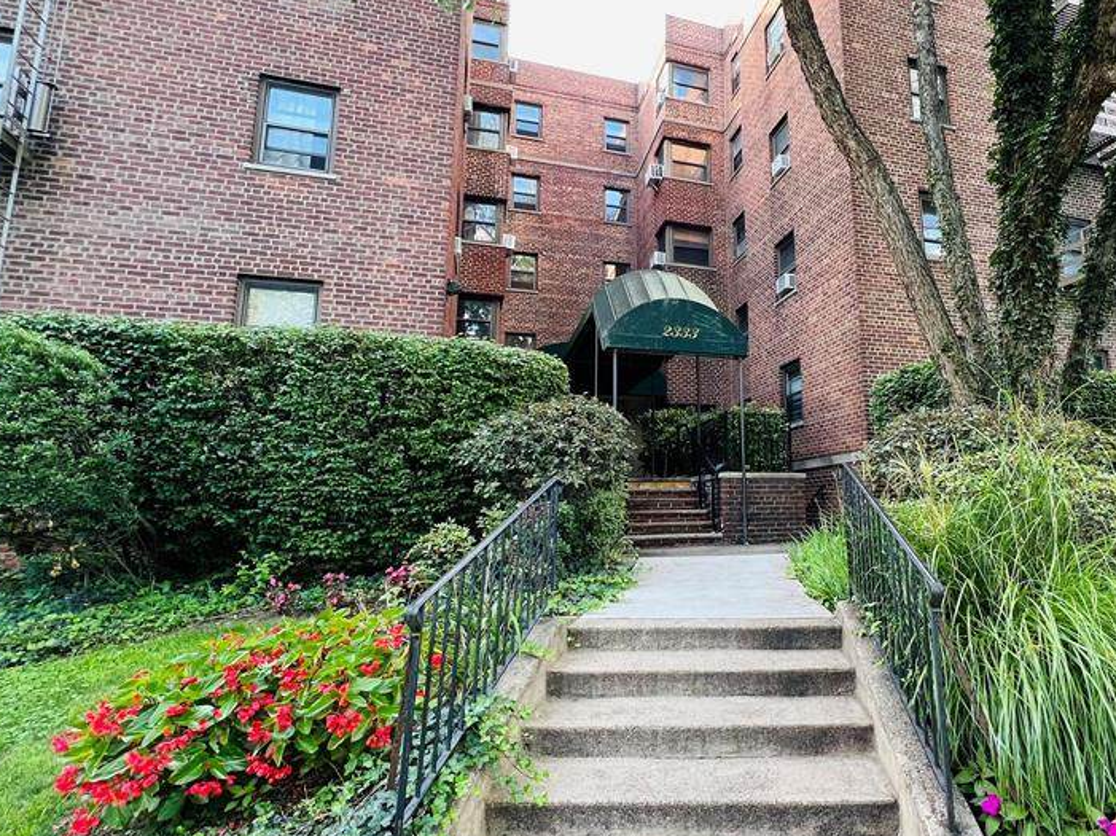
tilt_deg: +11.2
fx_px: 612
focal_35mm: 19
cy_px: 395
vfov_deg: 68.6
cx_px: 715
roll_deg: +1.0
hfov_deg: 82.7
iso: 125
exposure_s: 1/99
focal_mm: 1.57
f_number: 1.8
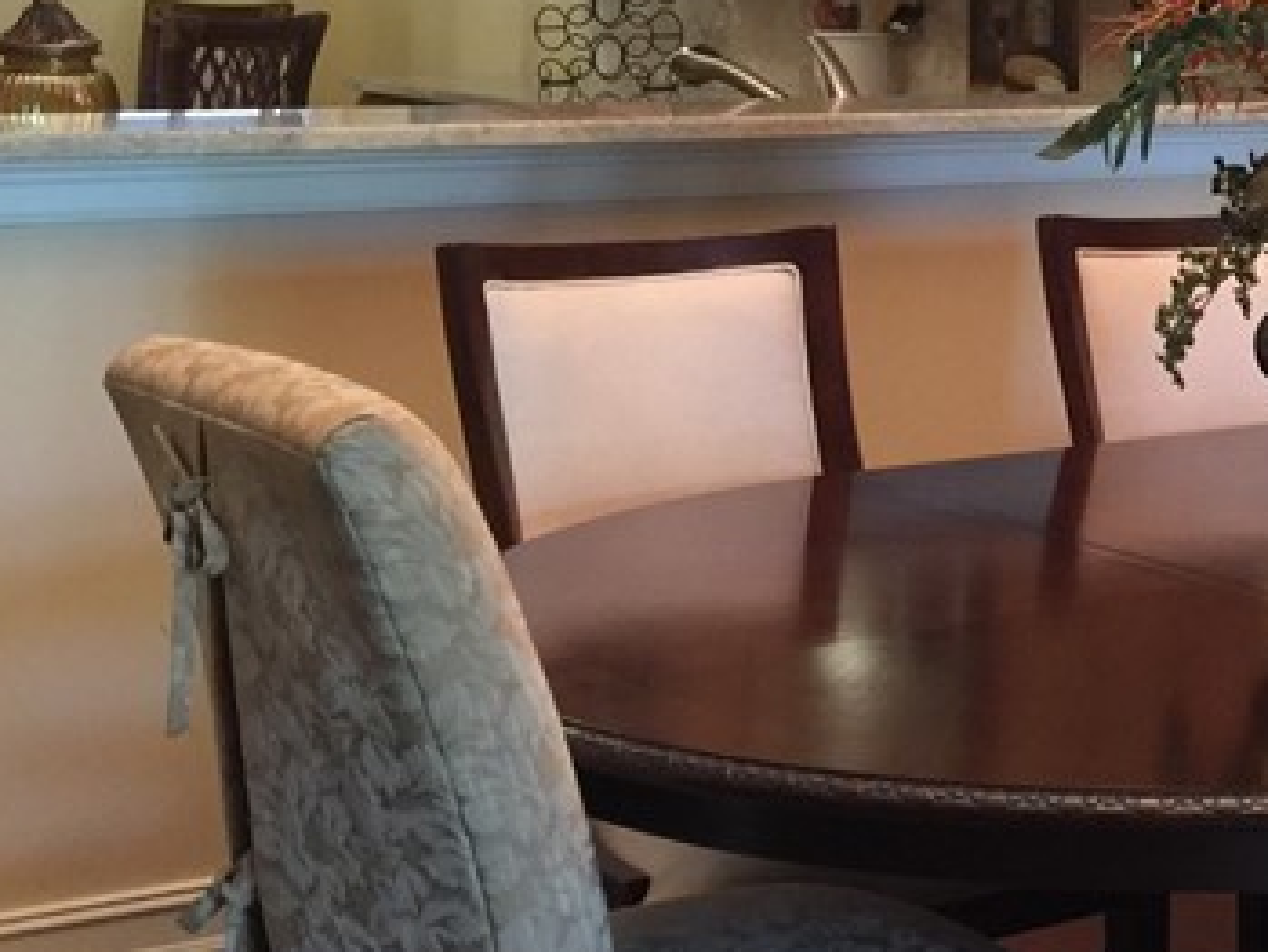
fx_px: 3115
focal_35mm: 85
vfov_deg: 17.2
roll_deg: -1.8
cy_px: 193
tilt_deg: -5.1
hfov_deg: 21.7
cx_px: 1410
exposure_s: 1/15
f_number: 2.2
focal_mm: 4.15
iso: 80
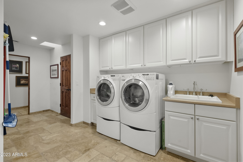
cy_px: 81
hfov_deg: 96.7
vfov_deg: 73.8
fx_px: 108
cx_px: 122
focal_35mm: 16
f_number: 8
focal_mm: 16
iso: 2500
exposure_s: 1/20
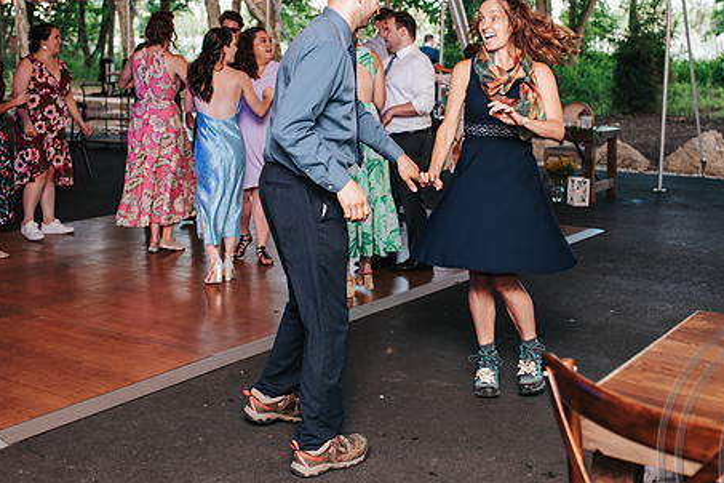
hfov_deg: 39.6
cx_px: 356
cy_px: 144
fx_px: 1005
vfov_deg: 26.8
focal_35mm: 50
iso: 1000
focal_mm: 35
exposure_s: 1/200
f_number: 2.8
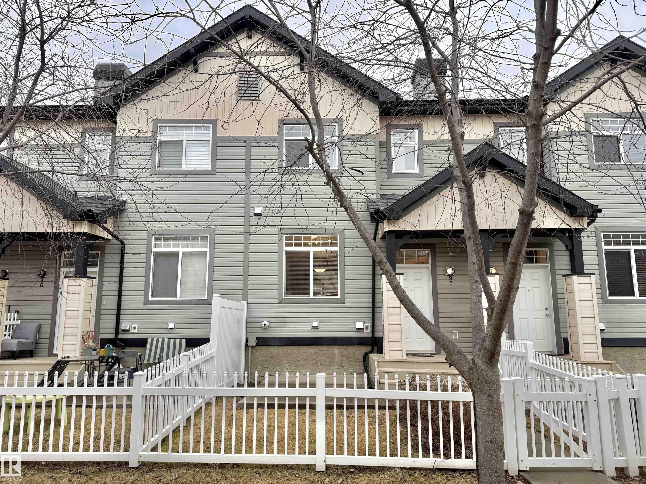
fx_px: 448
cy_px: 242
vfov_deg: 56.8
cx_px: 323
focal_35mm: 24
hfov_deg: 71.6
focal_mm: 6.76
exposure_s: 1/335
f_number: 1.78
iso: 80
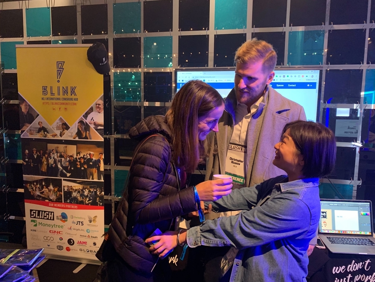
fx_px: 282
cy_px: 141
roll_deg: -0.9
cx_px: 188
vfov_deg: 53.1
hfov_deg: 67.3
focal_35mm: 26
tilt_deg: -6.9
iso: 400
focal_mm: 4.25
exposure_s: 1/33
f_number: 1.8
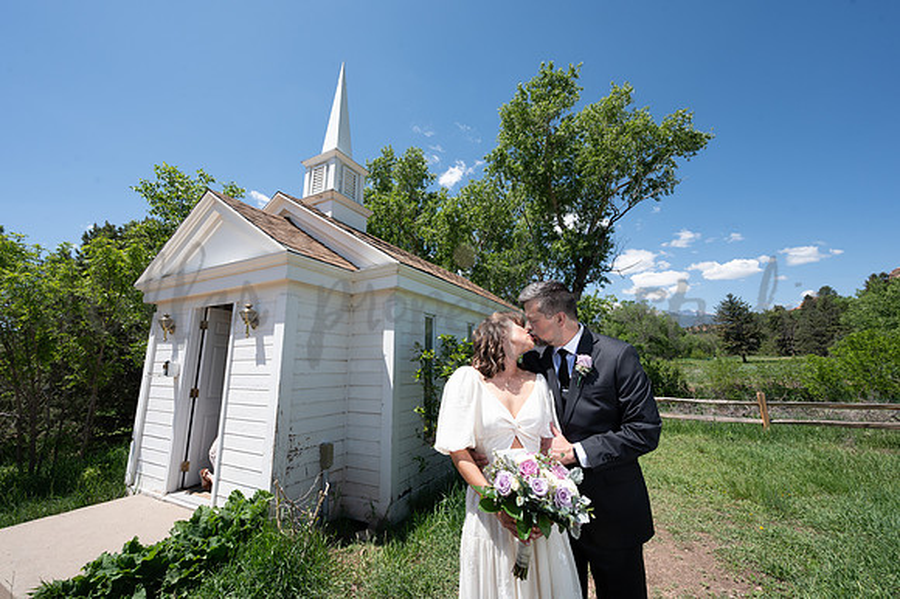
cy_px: 300
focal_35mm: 14
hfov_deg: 104.3
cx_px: 450
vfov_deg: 81.1
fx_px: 350
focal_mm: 14
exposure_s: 1/200
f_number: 10
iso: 160
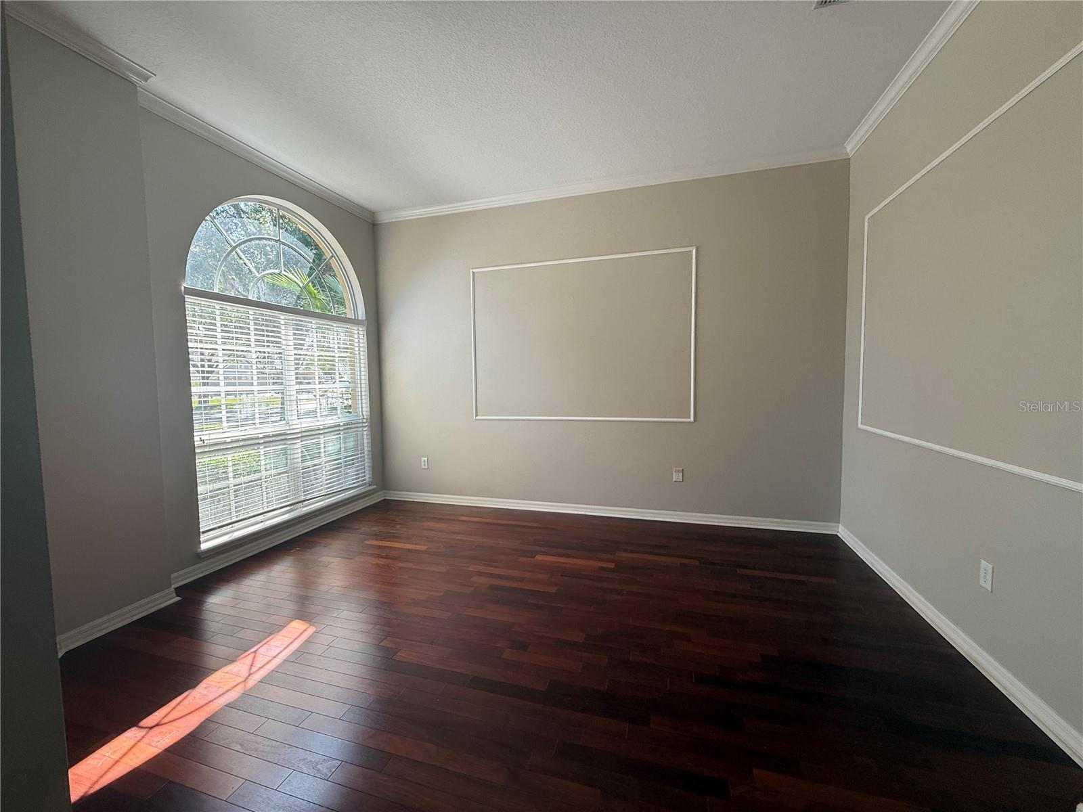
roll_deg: -0.5
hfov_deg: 102.1
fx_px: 438
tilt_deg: -2.4
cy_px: 406
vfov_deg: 85.7
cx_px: 542
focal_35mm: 14
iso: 64
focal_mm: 2.22
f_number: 2.2
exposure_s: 1/148
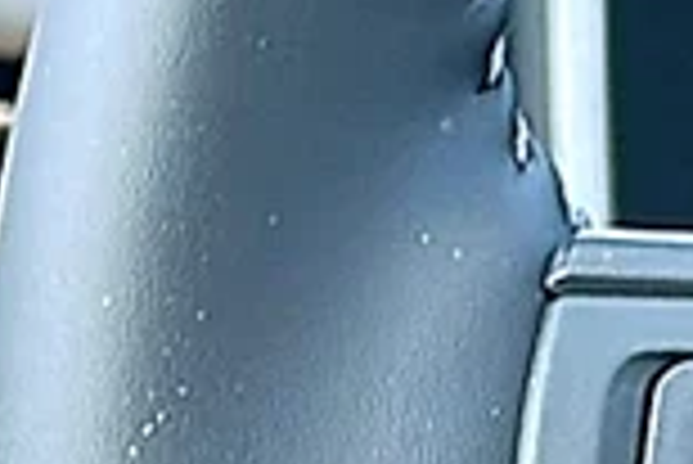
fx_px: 4181
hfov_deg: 9.3
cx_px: 940
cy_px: 637
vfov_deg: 6.3
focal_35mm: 217
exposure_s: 1/133
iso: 64
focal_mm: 6.86
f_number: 1.78
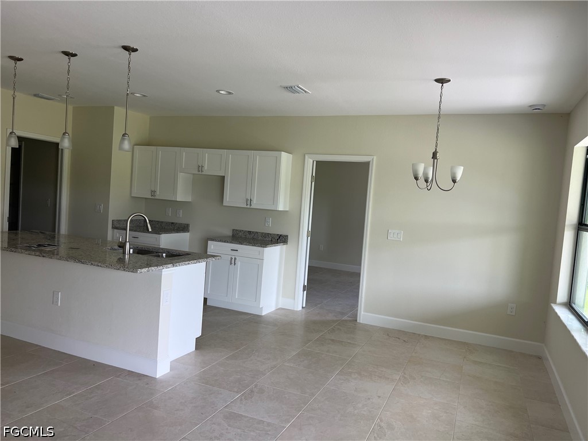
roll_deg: -3.9
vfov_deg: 53.1
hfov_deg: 67.3
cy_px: 220
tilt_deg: -2.7
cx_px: 294
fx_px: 442
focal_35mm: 26
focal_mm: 5.7
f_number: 1.5
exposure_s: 1/121
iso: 50
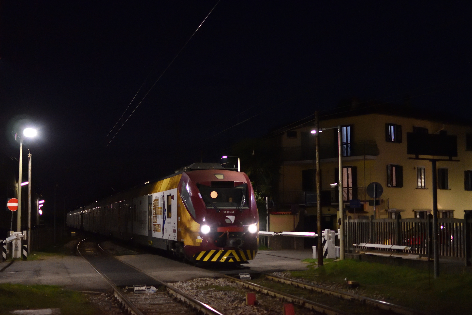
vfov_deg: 25.8
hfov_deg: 37.9
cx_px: 236
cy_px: 158
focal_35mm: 52
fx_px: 688
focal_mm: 35
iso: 3200
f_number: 2
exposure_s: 1/200
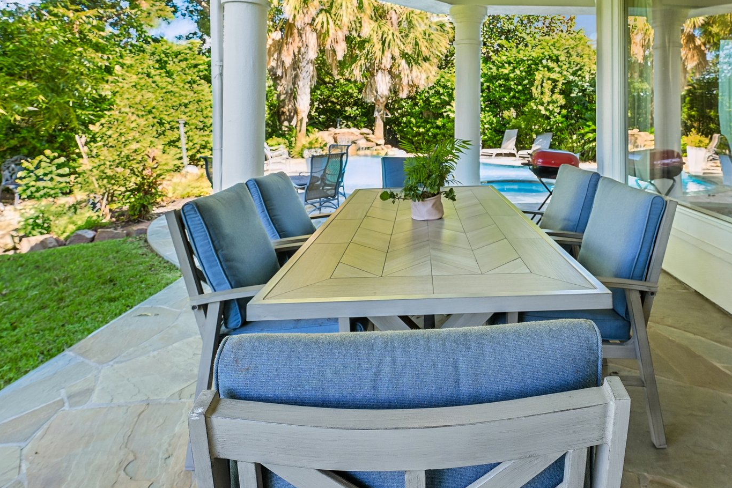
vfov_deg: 56.9
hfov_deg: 80.1
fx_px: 427
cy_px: 130
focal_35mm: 21
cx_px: 445
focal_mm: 14
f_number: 8
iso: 400
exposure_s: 1/30
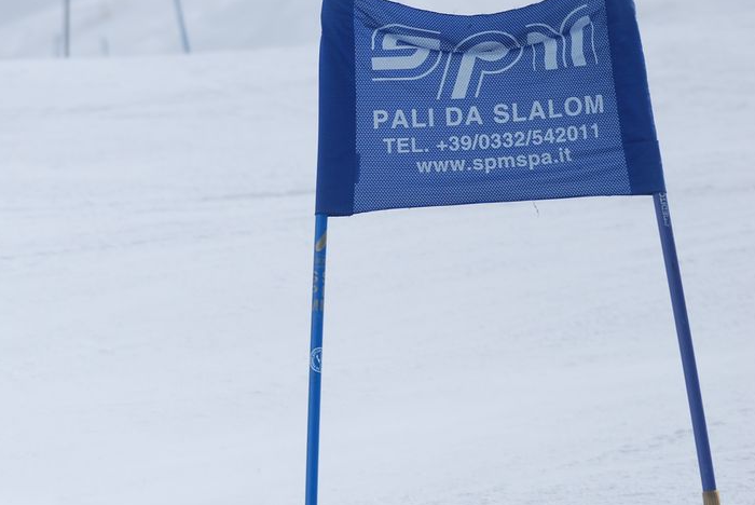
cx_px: -92
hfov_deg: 4.4
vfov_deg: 3.0
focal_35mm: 463
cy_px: 364
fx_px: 9721
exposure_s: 1/1250
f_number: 5
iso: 100
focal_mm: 135
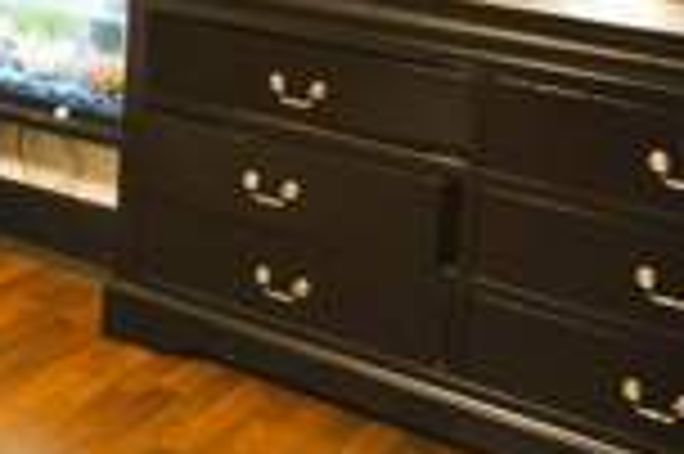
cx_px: -126
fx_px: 1442
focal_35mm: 76
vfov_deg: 17.2
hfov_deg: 24.3
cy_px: -76
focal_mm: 24
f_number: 3.5
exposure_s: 1/30
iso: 2000
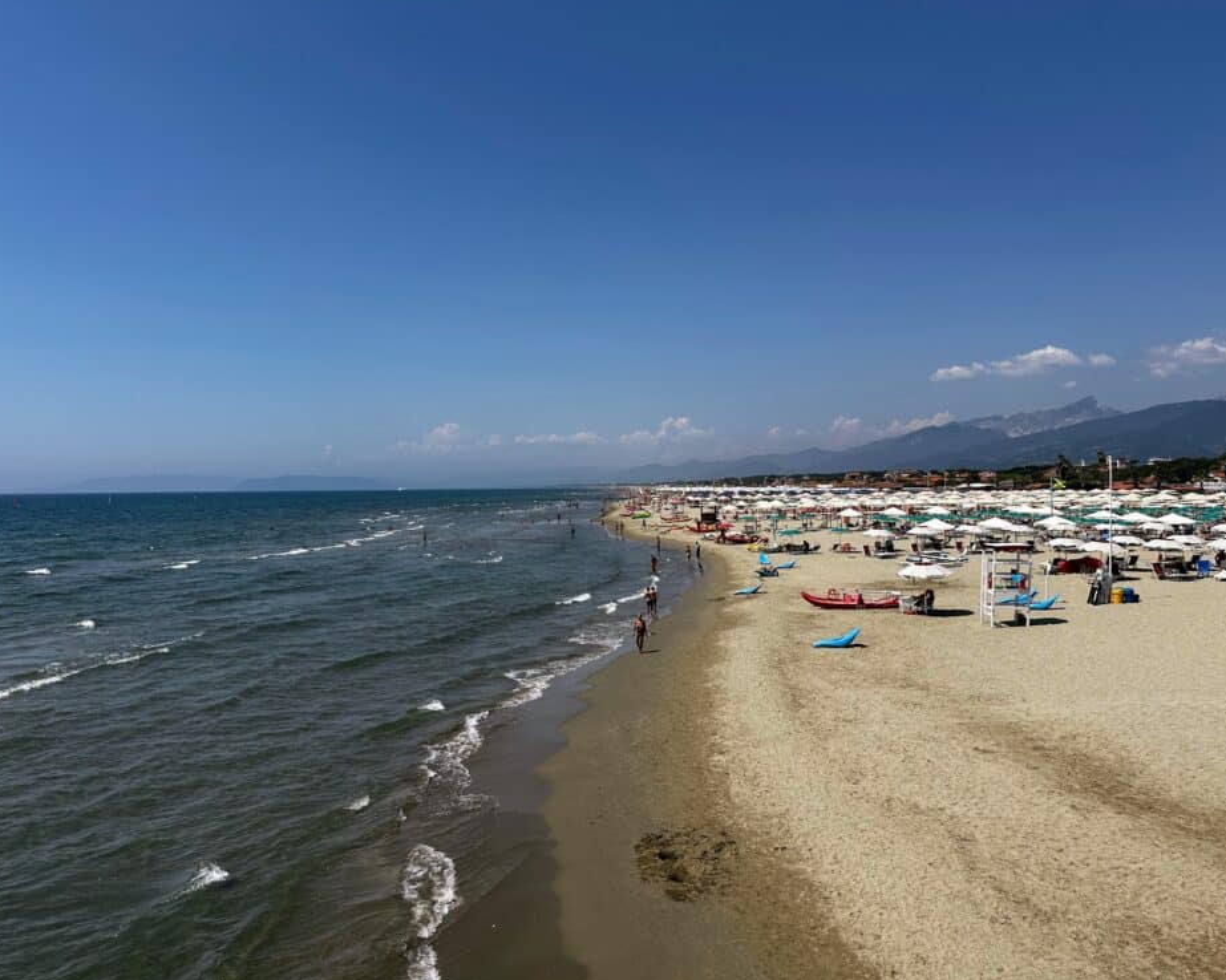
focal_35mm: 26
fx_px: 943
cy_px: 498
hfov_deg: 66.0
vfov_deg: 54.9
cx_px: 630
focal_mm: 6.86
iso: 80
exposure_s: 1/8929
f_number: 1.78
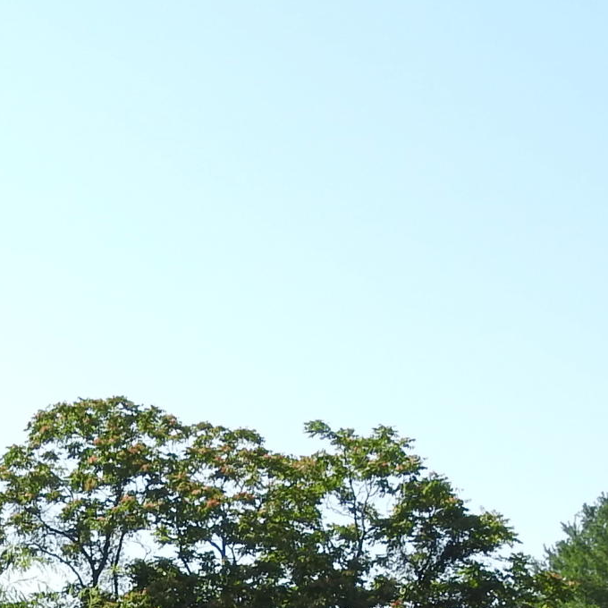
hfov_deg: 14.7
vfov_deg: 14.2
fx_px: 2325
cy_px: 839
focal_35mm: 117
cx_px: 21
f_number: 3.5
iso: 100
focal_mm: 5.4
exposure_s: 1/800
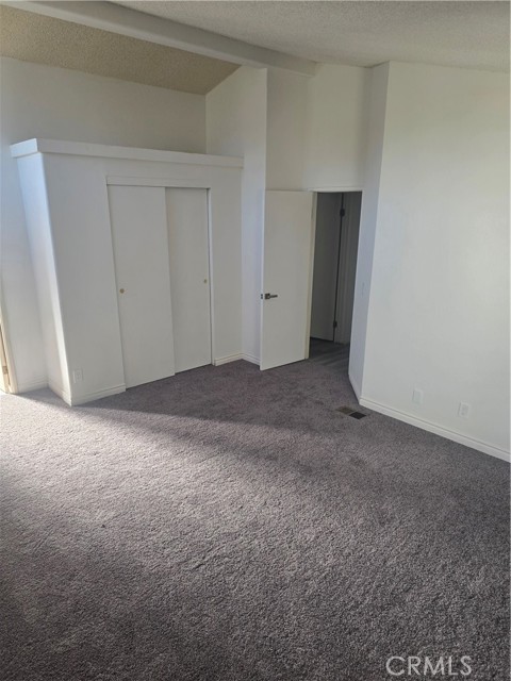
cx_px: 256
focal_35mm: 23
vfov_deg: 73.9
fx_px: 453
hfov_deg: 58.9
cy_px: 340
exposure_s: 1/180
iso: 80
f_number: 1.7
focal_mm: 6.3
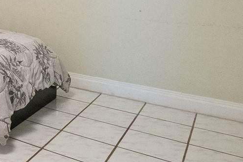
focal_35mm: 51
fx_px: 344
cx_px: -116
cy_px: -32
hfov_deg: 27.6
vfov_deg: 24.1
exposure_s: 1/15
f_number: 8
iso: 6400
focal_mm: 10
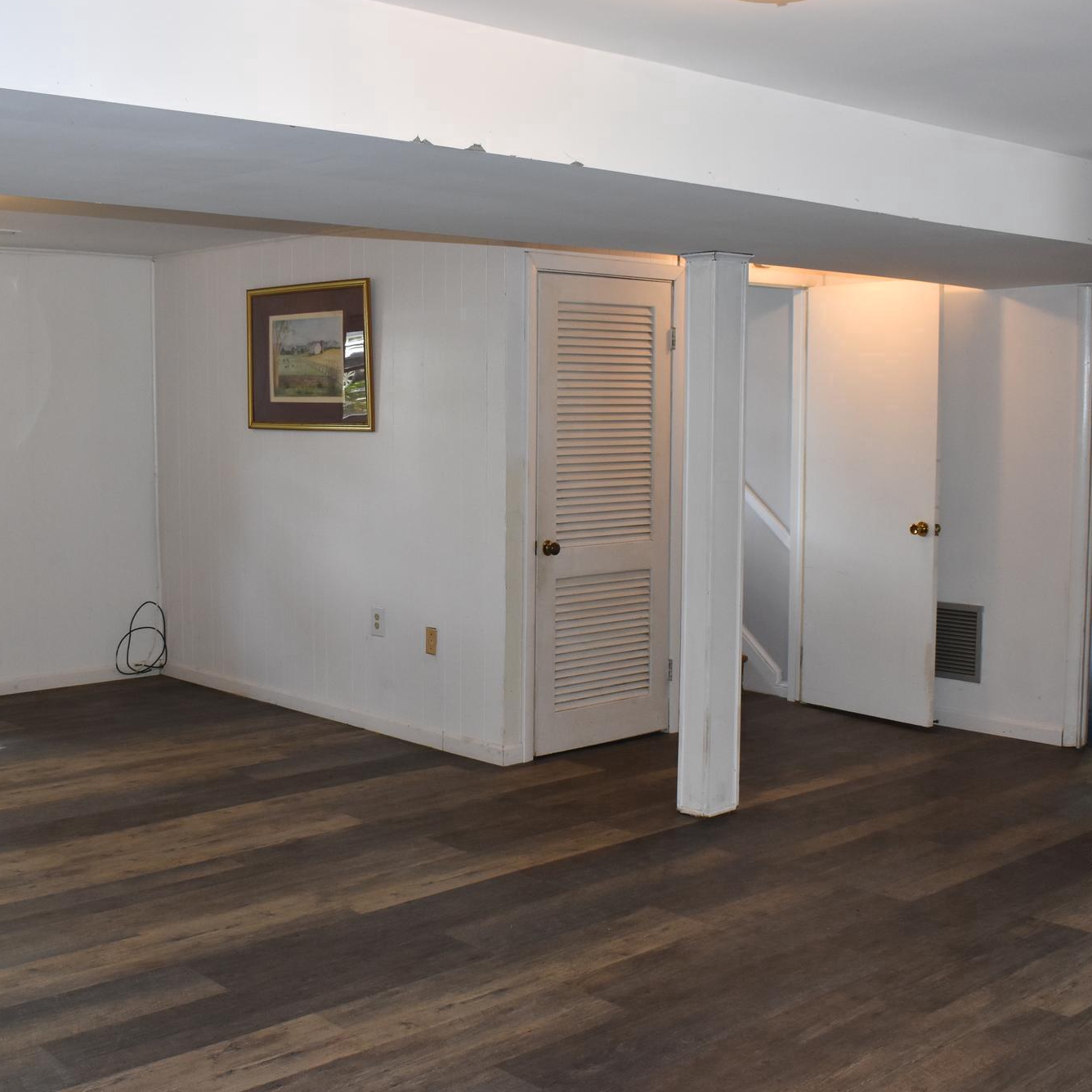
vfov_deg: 39.2
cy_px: 551
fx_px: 1535
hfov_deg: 39.0
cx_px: 441
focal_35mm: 43
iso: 800
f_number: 5.6
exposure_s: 1/125
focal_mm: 22
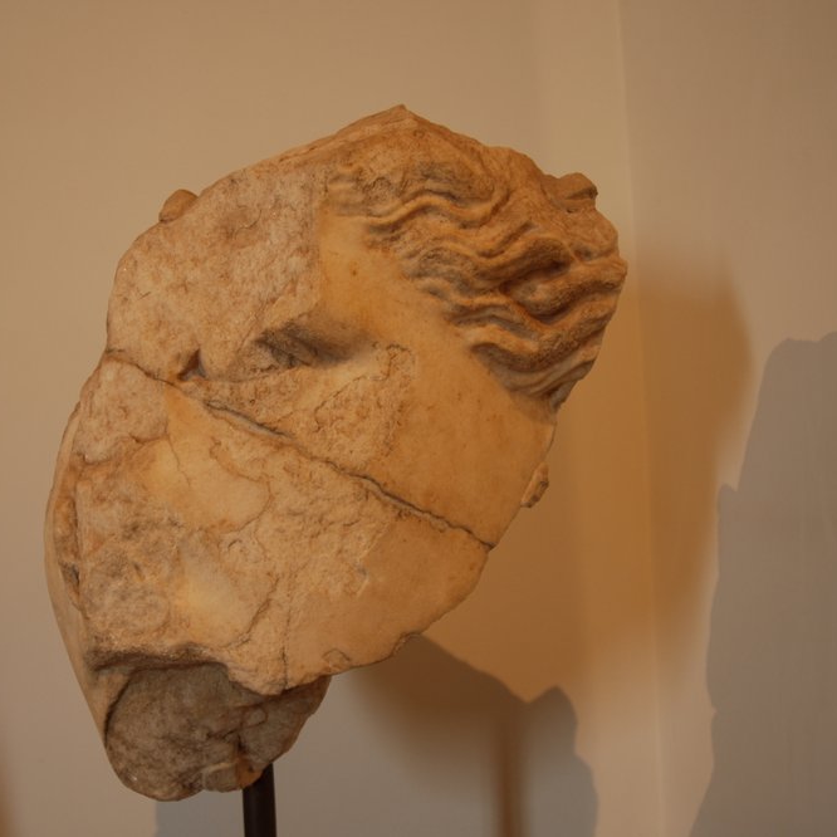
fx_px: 1258
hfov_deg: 36.6
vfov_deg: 36.8
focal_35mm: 46
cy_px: 419
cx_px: 314
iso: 220
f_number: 2.8
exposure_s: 1/30
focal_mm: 24
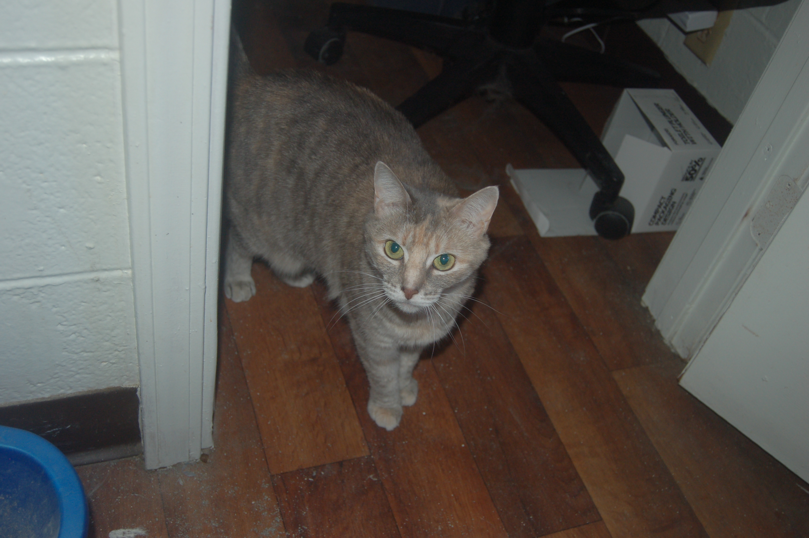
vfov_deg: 34.1
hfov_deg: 49.6
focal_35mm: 39
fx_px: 876
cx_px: 404
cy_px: 269
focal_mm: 26
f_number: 4
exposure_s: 1/60
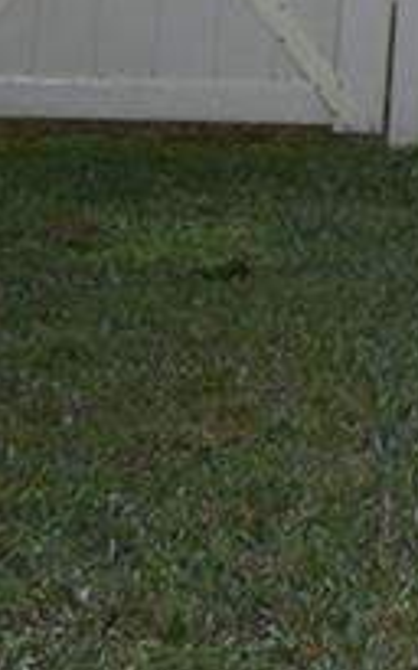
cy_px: -490
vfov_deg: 7.8
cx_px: 2292
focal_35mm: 263
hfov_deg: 4.2
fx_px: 4797
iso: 100
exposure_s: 1/200
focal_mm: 22
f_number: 7.1
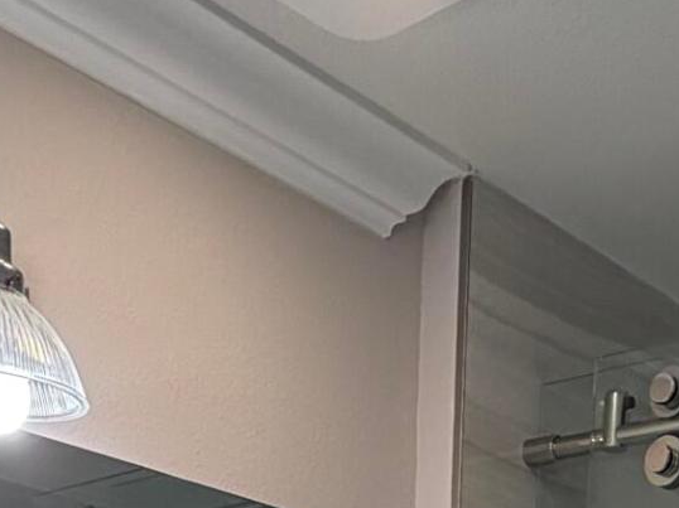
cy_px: 1194
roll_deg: -1.3
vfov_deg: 14.1
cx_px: 471
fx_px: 1470
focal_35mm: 75
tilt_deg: -12.4
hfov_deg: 25.8
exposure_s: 1/120
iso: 100
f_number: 2.2
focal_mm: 2.22
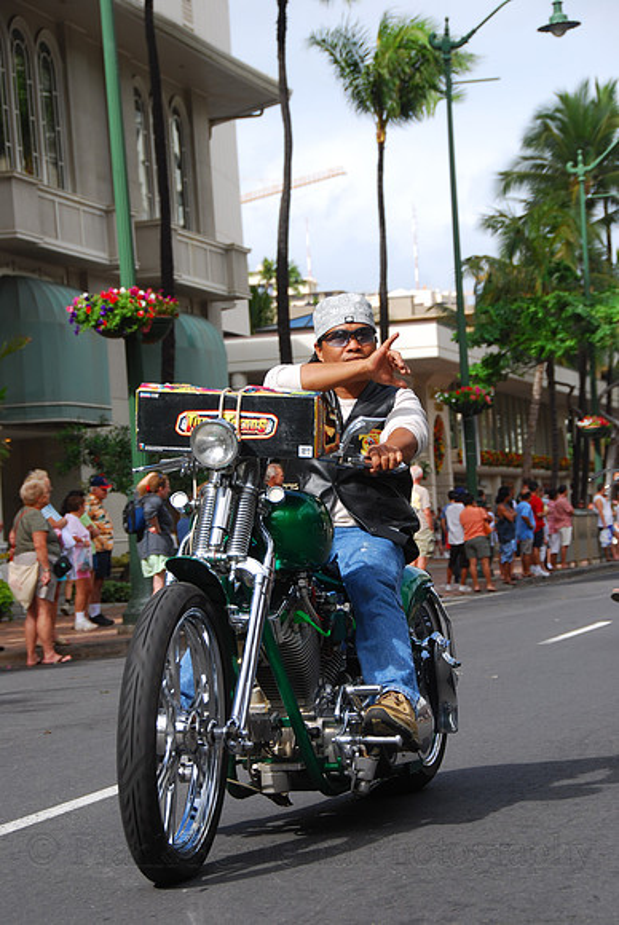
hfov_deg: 14.1
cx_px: 310
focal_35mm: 98
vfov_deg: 20.9
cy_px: 462
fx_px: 2509
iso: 100
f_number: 8
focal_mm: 65
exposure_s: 1/180
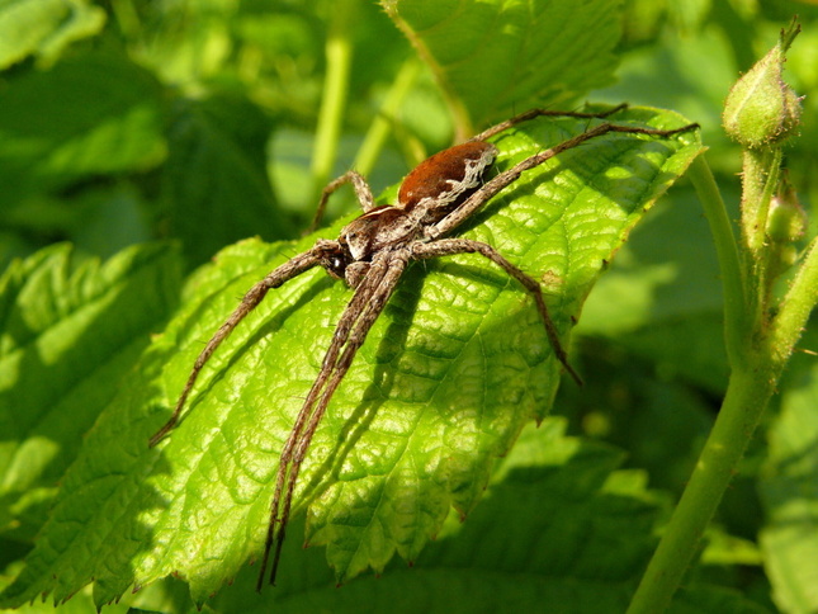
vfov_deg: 40.7
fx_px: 827
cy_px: 307
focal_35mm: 35
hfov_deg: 52.6
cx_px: 409
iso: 100
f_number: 5
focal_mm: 7.4
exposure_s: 1/250
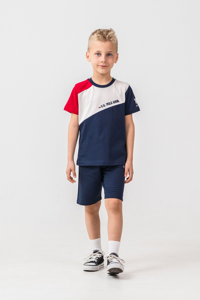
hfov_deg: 13.0
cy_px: 150
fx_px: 875
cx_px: 100
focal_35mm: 105
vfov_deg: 19.5
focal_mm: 70
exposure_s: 1/160
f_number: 7.1
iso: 160
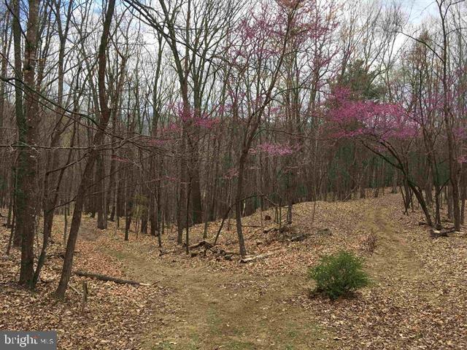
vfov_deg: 48.2
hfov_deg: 61.7
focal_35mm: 29
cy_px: 175
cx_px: 234
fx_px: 391
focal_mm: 4.15
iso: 25
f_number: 2.2
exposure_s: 1/523
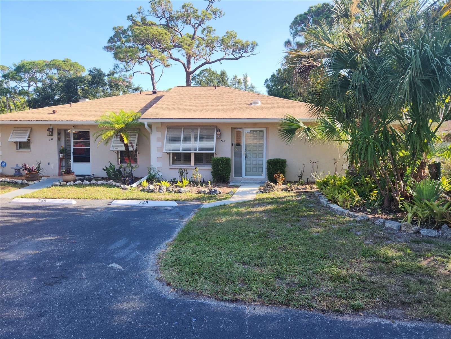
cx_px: 226
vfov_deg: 58.9
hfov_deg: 73.9
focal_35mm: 23
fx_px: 300
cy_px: 170
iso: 20
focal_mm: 5.4
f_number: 1.8
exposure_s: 1/359
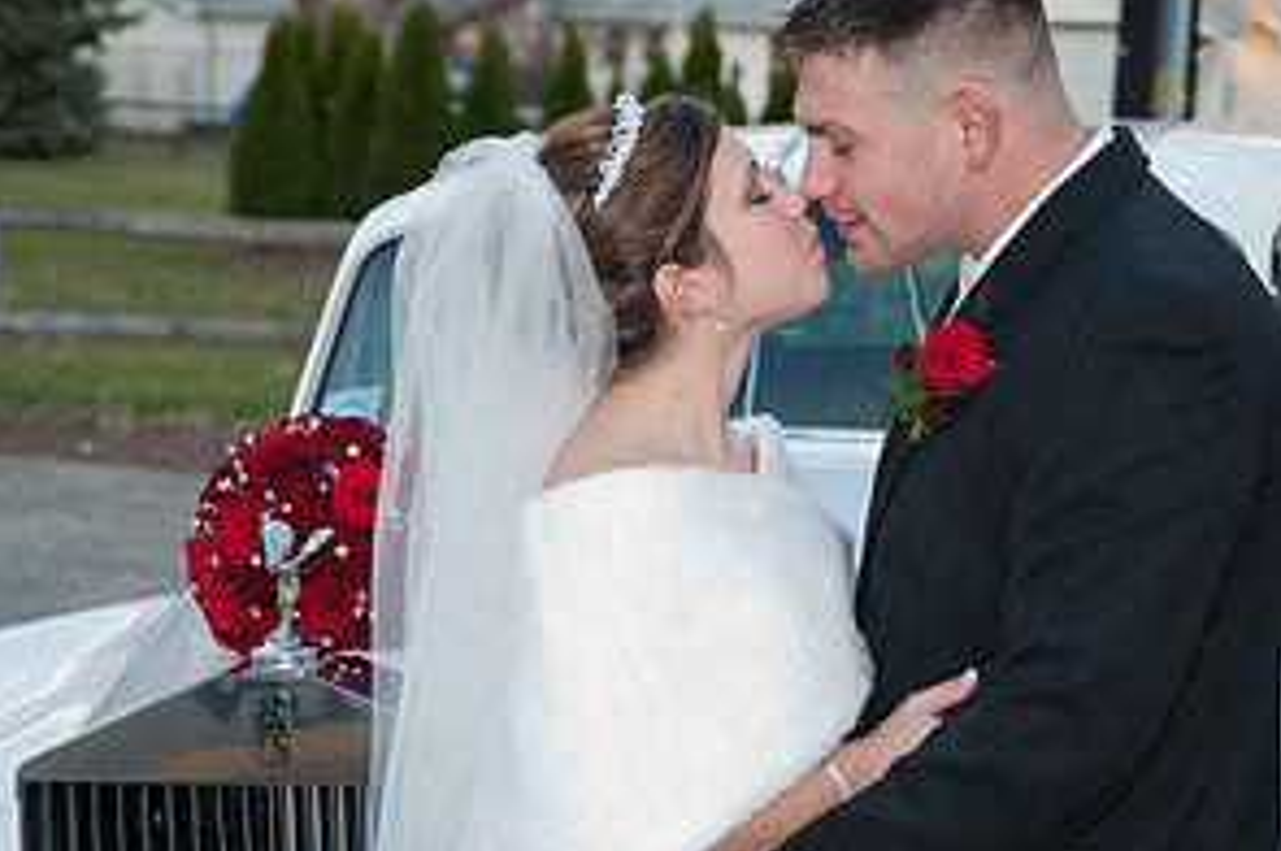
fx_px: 4230
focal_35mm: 119
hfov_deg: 17.2
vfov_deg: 11.5
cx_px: 636
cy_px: 478
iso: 2000
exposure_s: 1/250
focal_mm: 78
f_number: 5.3
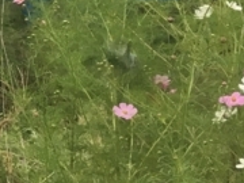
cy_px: -103
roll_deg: -2.2
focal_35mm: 165
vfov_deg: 8.8
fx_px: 1163
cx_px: -382
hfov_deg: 10.1
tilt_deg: -6.6
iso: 25
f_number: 2.2
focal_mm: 4.15
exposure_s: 1/30
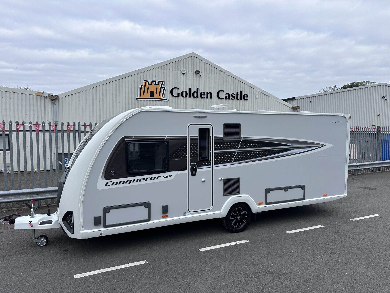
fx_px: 270
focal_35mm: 24
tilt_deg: -1.3
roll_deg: -0.5
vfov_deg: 56.8
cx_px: 195
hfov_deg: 71.6
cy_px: 146
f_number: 1.78
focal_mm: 6.86
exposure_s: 1/2155
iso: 80
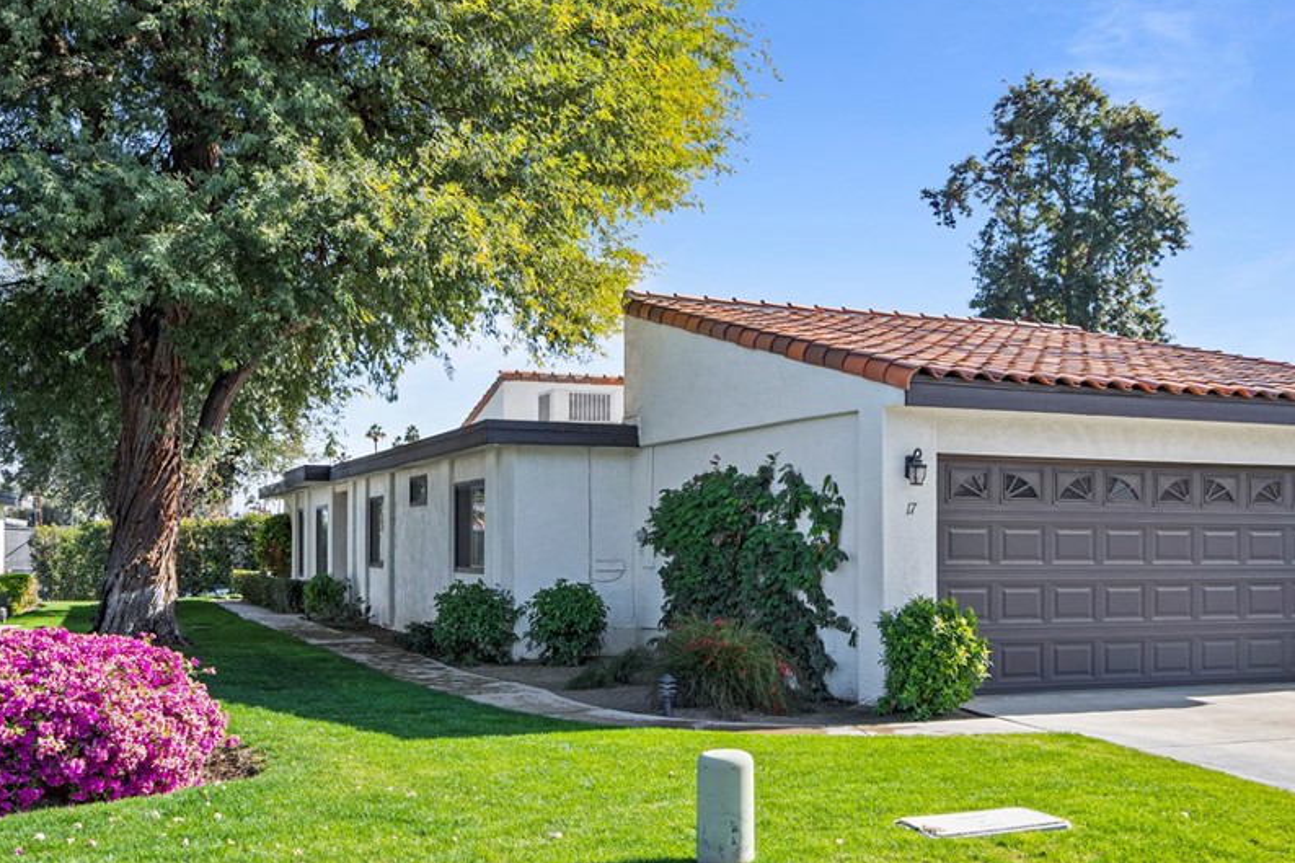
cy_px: 534
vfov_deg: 33.2
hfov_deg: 48.4
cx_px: 721
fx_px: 1438
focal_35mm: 40
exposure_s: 1/160
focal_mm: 31
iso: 400
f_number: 6.3
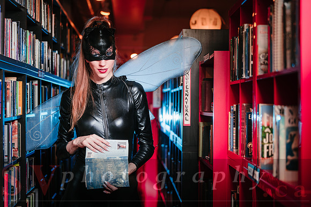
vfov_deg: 19.5
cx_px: 156
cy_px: 104
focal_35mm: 70
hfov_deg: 28.8
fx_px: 605
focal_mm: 70
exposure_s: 1/200
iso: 100
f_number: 2.8
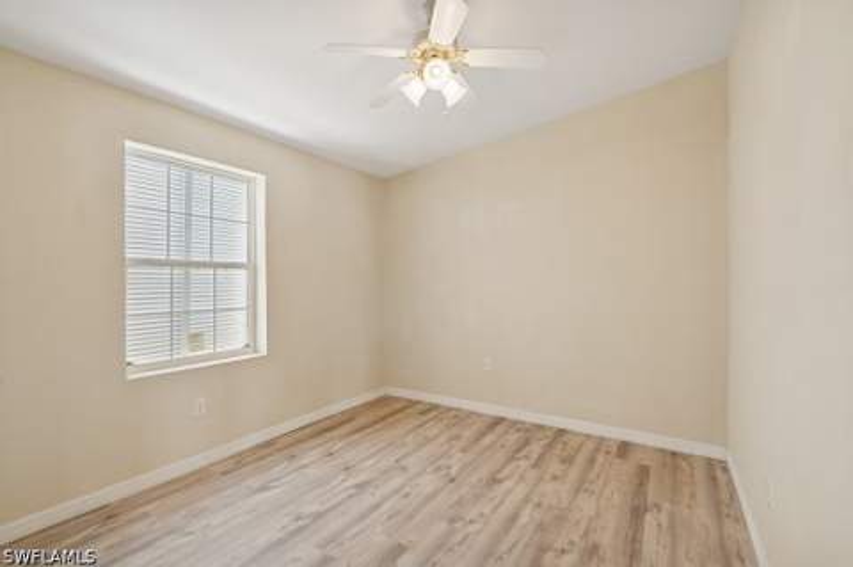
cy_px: 284
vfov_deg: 73.6
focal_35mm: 16
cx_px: 426
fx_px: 379
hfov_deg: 96.8
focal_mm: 16
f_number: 8
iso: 200
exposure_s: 1/13
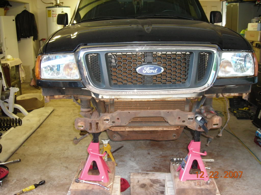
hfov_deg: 49.0
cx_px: 130
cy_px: 98
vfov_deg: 37.7
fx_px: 287
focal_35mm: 38
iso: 200
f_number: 3.2
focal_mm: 6.3
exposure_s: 1/17.2
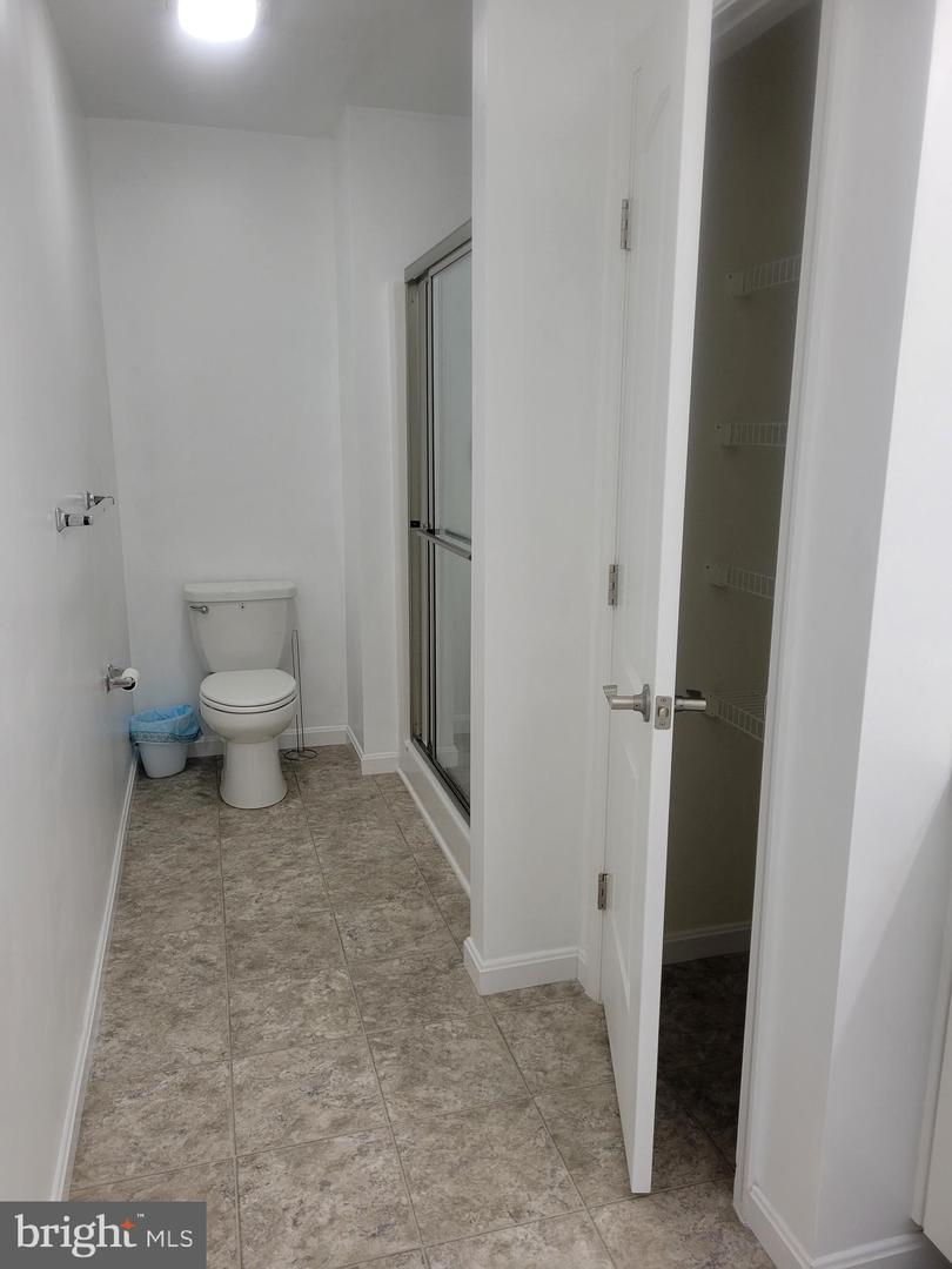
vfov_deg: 67.3
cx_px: 476
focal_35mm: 26
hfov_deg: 53.1
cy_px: 634
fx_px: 953
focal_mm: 5.4
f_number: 1.8
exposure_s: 1/120
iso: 160
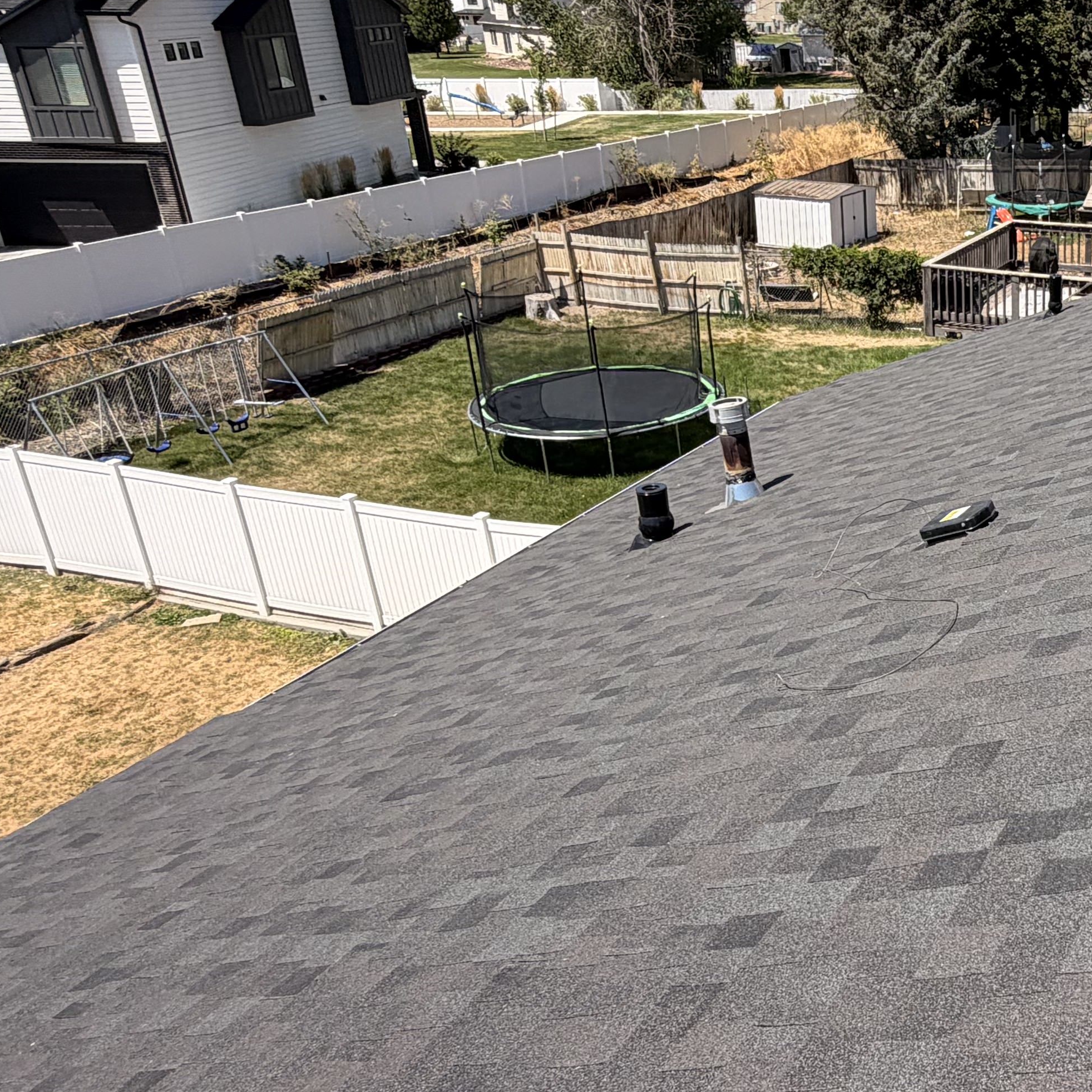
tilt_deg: -26.0
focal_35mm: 36
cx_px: 1066
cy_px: 543
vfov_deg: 46.0
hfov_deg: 40.8
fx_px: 1285
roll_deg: +0.7
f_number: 2.2
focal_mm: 2.22
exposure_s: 1/770
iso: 20
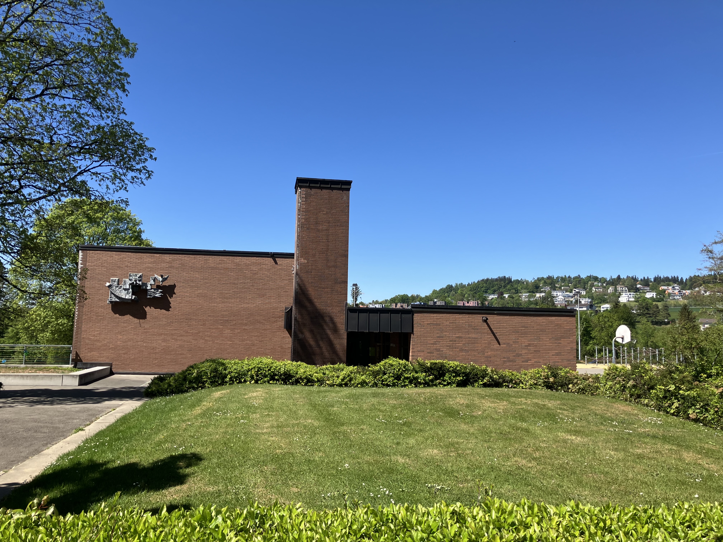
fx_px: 585
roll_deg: -1.2
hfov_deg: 63.4
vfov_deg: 49.7
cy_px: 271
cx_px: 362
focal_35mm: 28
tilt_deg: +5.5
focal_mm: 3.99
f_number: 1.8
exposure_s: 1/1621
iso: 32
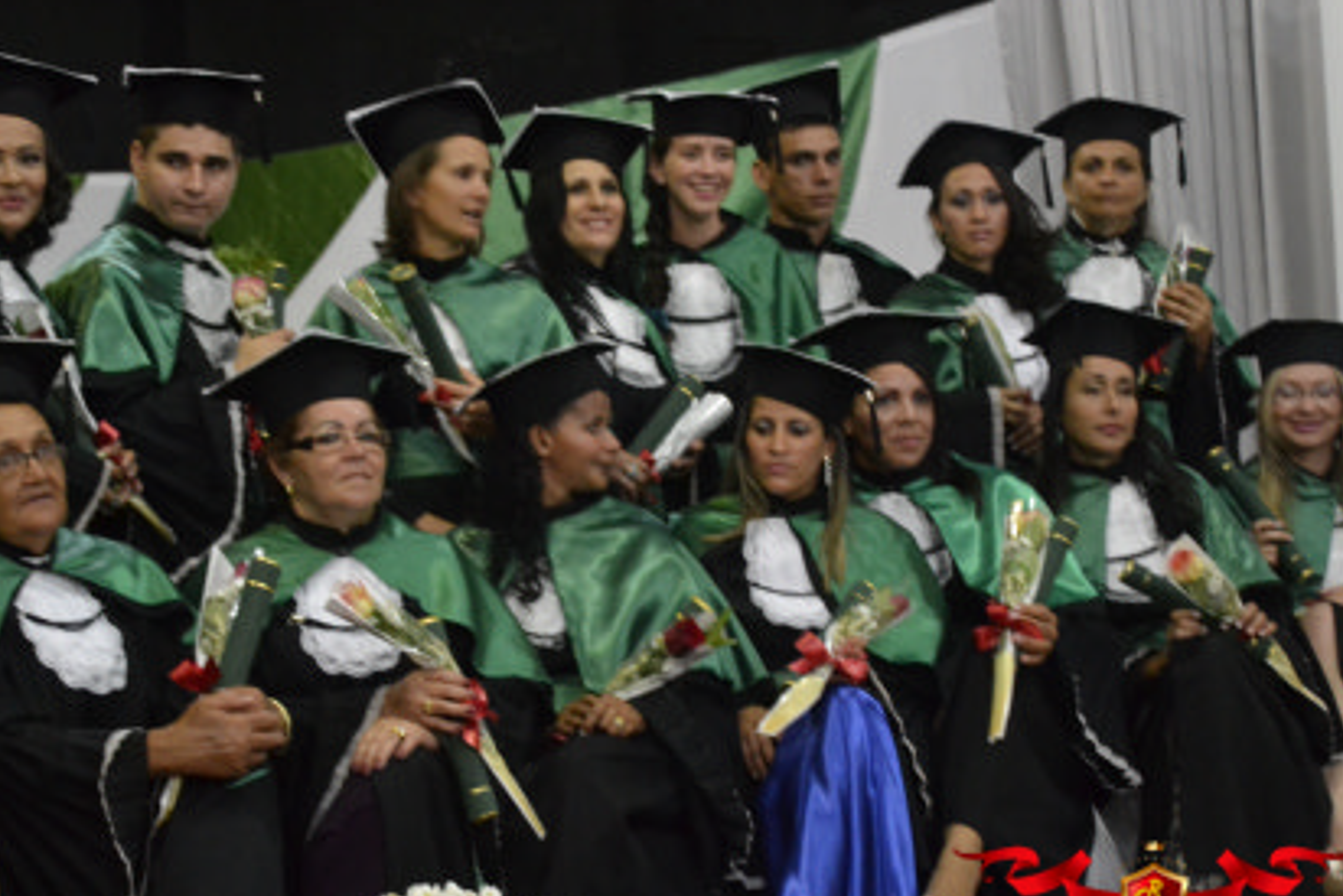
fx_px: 2985
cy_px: 523
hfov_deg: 25.3
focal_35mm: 80
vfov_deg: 17.1
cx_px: 597
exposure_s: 1/30
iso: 3200
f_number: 4.5
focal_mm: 44
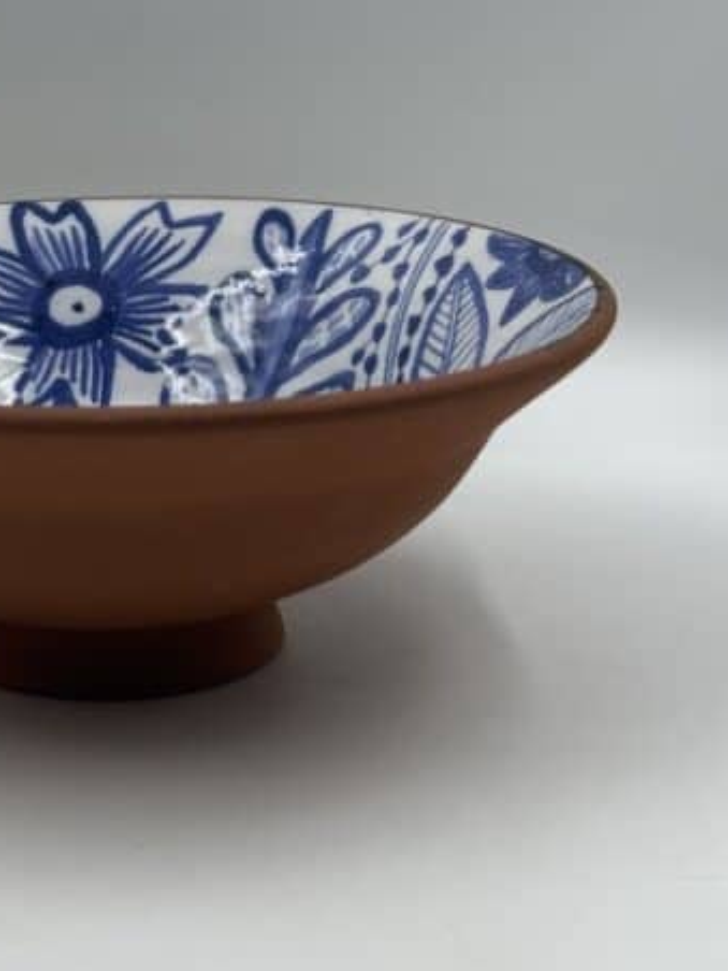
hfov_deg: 17.2
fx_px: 2383
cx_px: 101
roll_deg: -1.2
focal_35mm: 85
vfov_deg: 22.9
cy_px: 288
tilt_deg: -12.3
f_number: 1.78
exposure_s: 1/351
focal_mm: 6.86
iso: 64
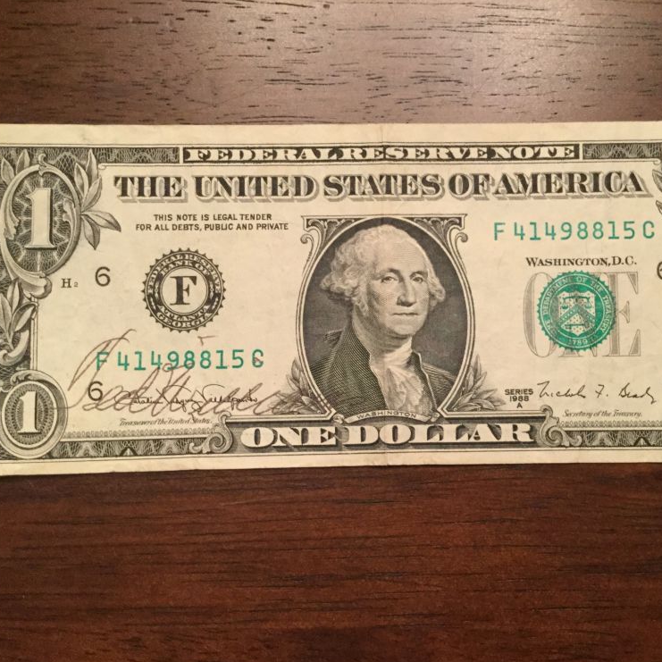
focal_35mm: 37
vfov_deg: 44.9
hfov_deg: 44.7
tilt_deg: -85.8
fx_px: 801
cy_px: 333
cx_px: 390
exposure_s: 1/20
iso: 200
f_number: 2.4
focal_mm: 3.3
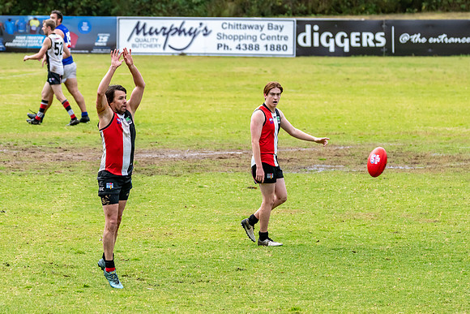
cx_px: 259
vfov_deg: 3.3
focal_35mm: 414
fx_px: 5407
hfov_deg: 5.0
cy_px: 173
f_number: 7.1
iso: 1250
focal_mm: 250
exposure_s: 1/3200
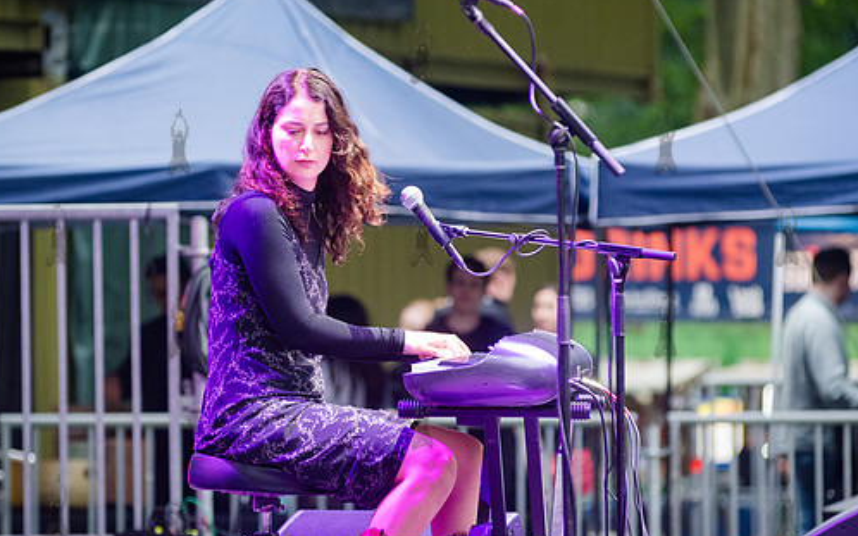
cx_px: 329
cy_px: 202
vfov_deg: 4.5
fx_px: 6756
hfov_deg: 7.3
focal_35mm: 289
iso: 3200
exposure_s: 1/250
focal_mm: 200
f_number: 4.5
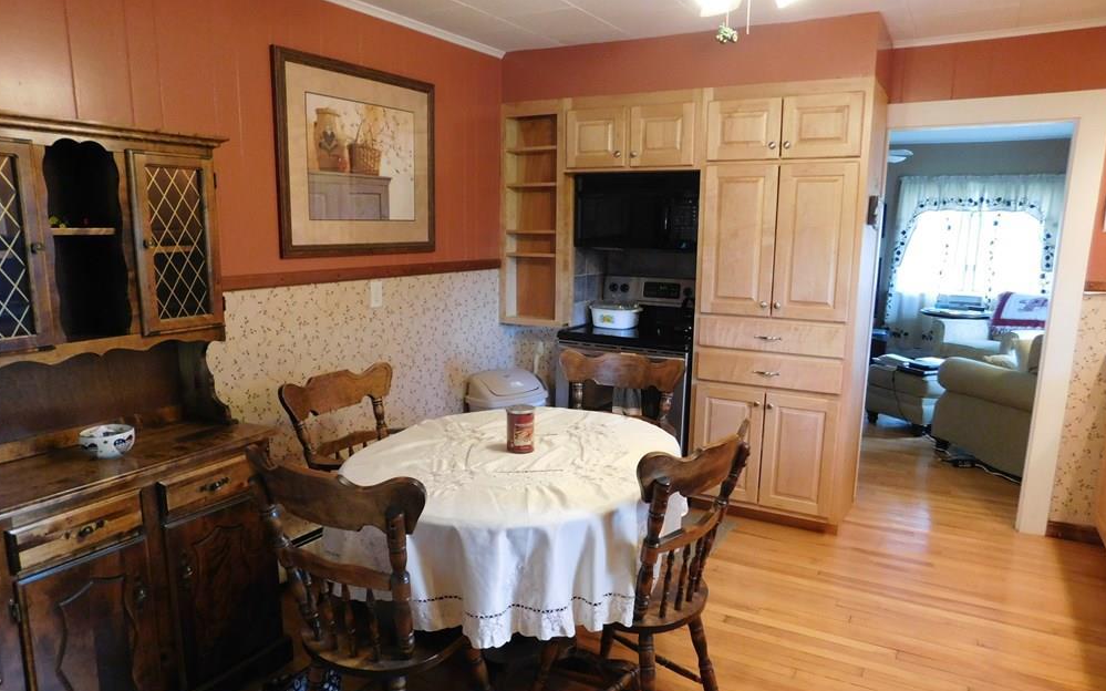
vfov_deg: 49.2
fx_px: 753
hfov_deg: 72.6
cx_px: 550
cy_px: 371
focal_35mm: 25
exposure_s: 1/30
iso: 400
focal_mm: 4
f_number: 3
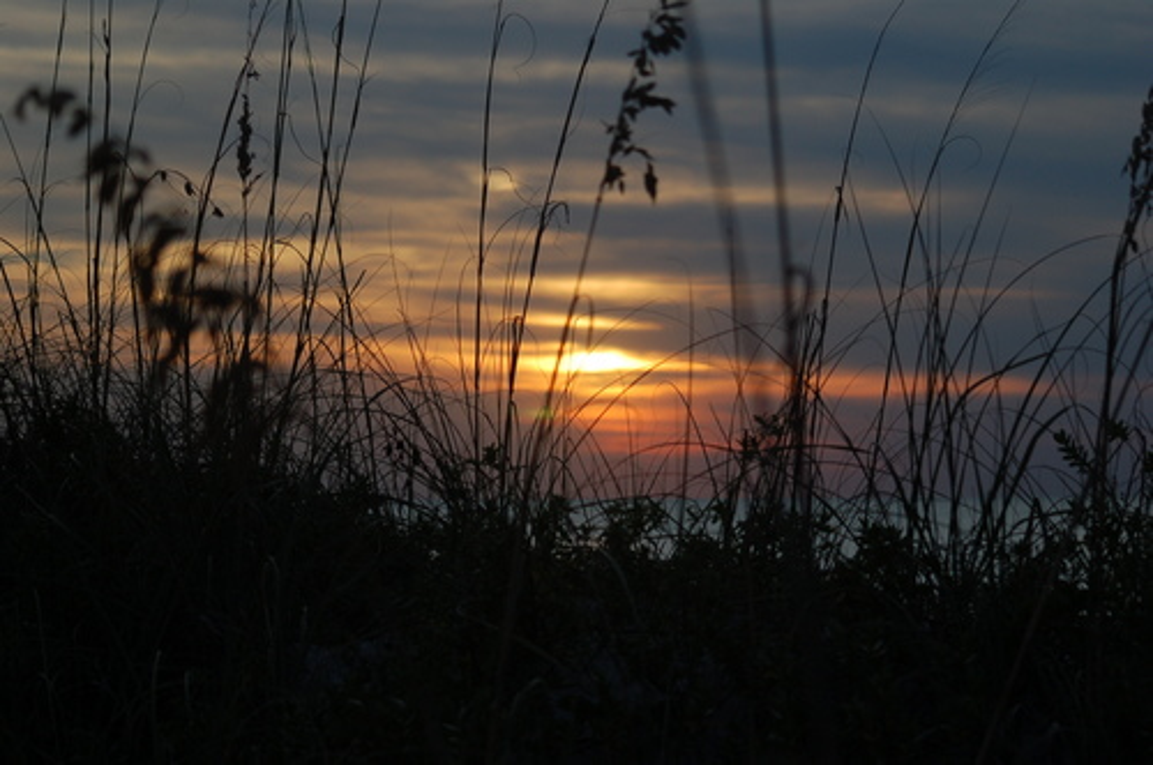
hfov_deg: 19.5
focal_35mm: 105
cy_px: 382
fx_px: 3359
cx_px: 576
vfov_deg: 13.0
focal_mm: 70
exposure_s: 1/640
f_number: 6.3
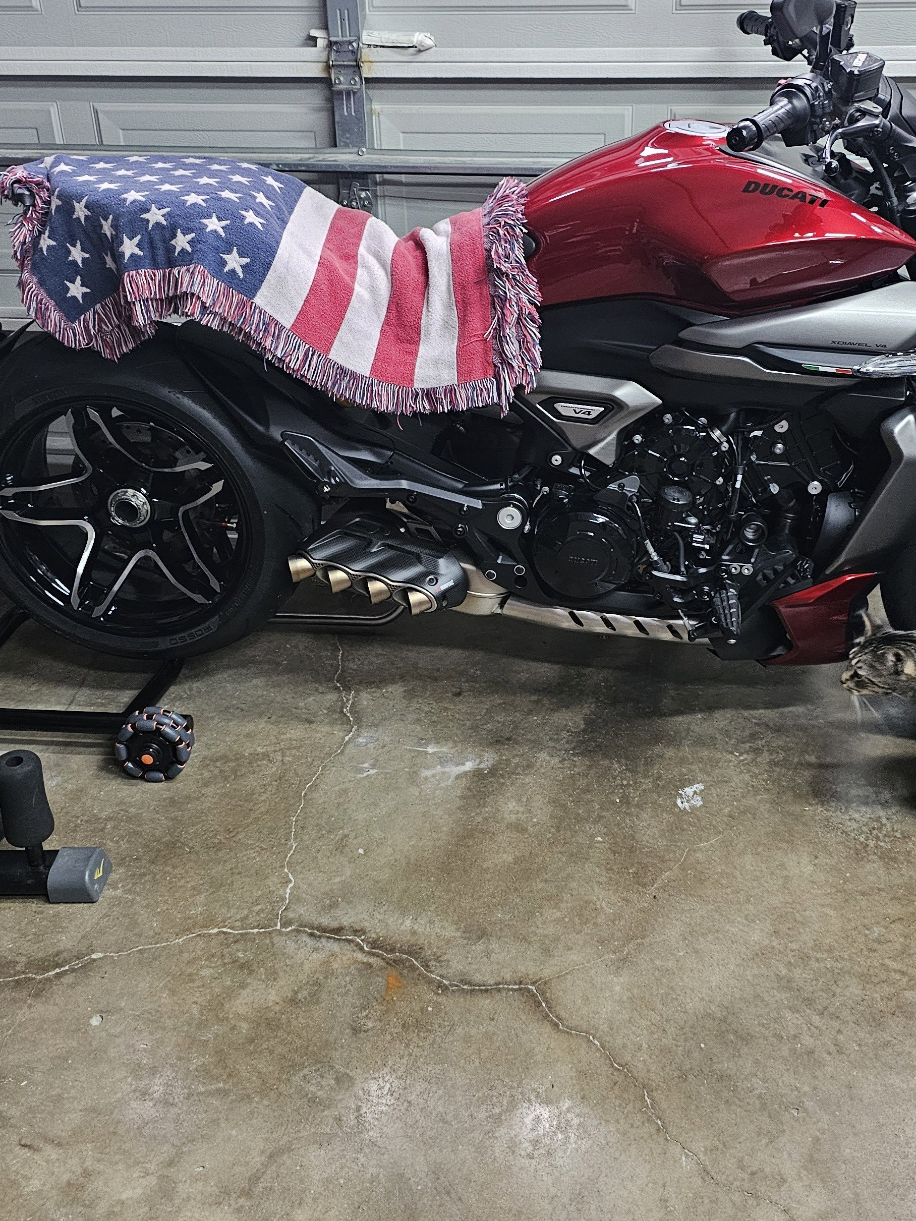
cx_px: 514
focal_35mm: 38
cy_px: 559
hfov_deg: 37.7
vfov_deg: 48.9
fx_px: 1341
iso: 500
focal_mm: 6.3
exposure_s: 1/60
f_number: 1.7
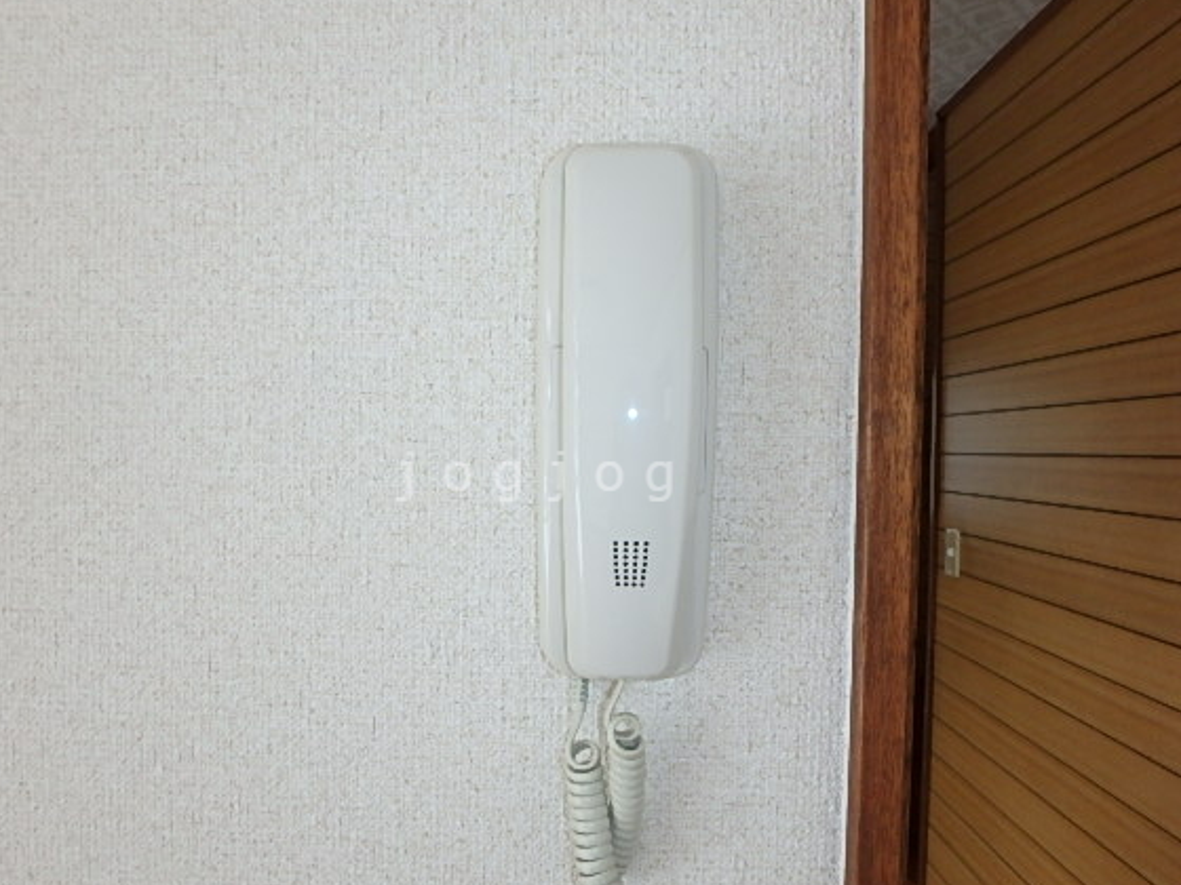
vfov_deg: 56.8
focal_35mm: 24
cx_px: 540
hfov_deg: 71.5
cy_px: 476
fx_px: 819
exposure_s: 1/40
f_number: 3.5
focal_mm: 3.7
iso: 200
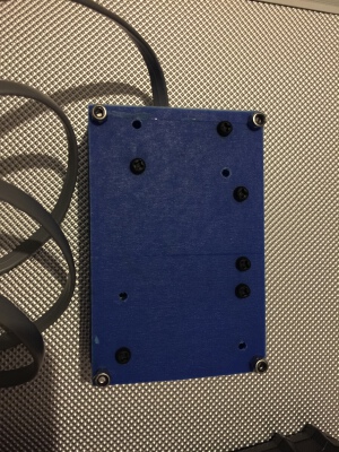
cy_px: 226
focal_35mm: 29
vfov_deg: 61.7
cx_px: 170
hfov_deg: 48.2
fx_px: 379
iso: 125
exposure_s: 1/8
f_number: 2.2
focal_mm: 4.15
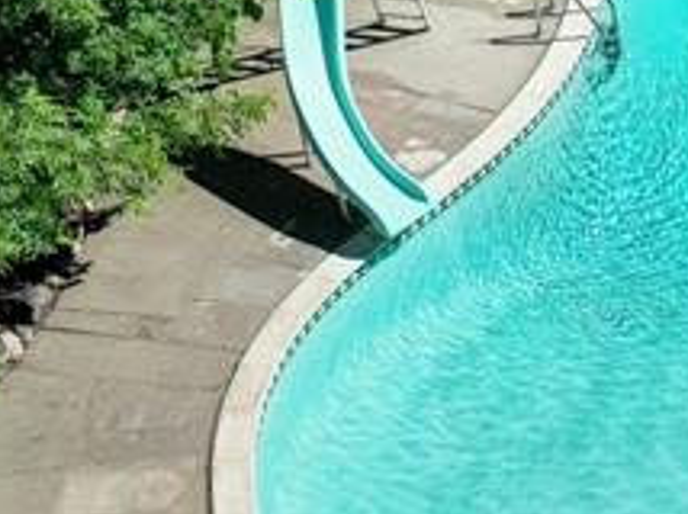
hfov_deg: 16.5
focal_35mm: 115
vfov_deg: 12.8
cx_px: 784
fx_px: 2283
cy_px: 104
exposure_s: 1/2000
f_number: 2.8
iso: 150
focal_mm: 12.3
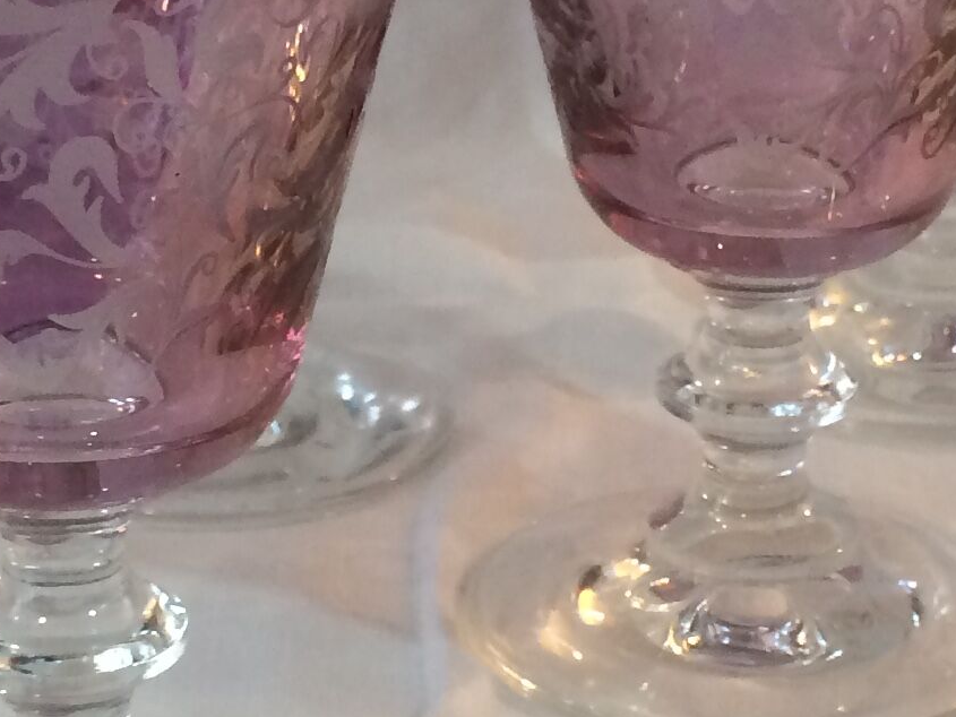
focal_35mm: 112
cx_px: 508
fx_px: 3094
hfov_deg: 17.6
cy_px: 295
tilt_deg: -22.1
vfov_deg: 13.2
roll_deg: -3.1
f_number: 2.2
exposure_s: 1/33
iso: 64
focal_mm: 4.15
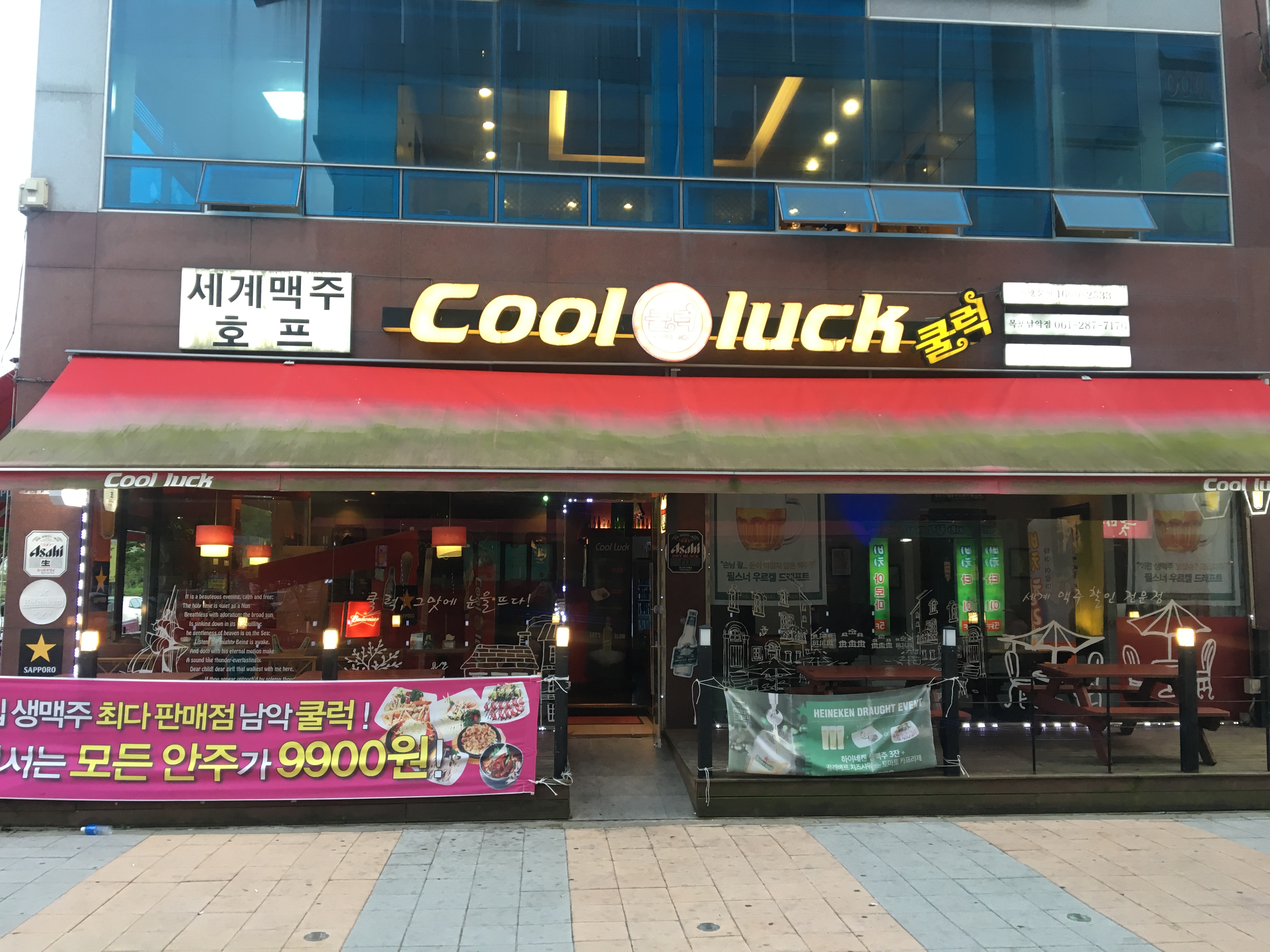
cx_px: 635
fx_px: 1064
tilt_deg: +6.5
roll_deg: -0.6
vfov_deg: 48.2
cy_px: 476
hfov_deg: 61.7
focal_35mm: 29
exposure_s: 1/30
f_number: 2.2
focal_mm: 4.15
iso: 64
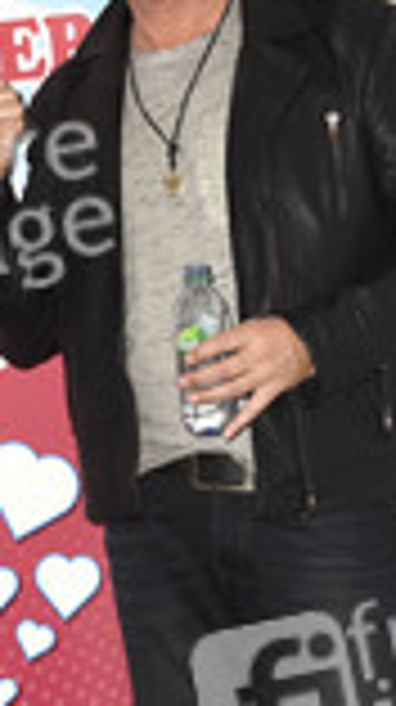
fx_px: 3145
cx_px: 14
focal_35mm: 168
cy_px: 454
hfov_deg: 7.2
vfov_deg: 12.8
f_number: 5.6
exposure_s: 1/160
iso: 100
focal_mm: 42
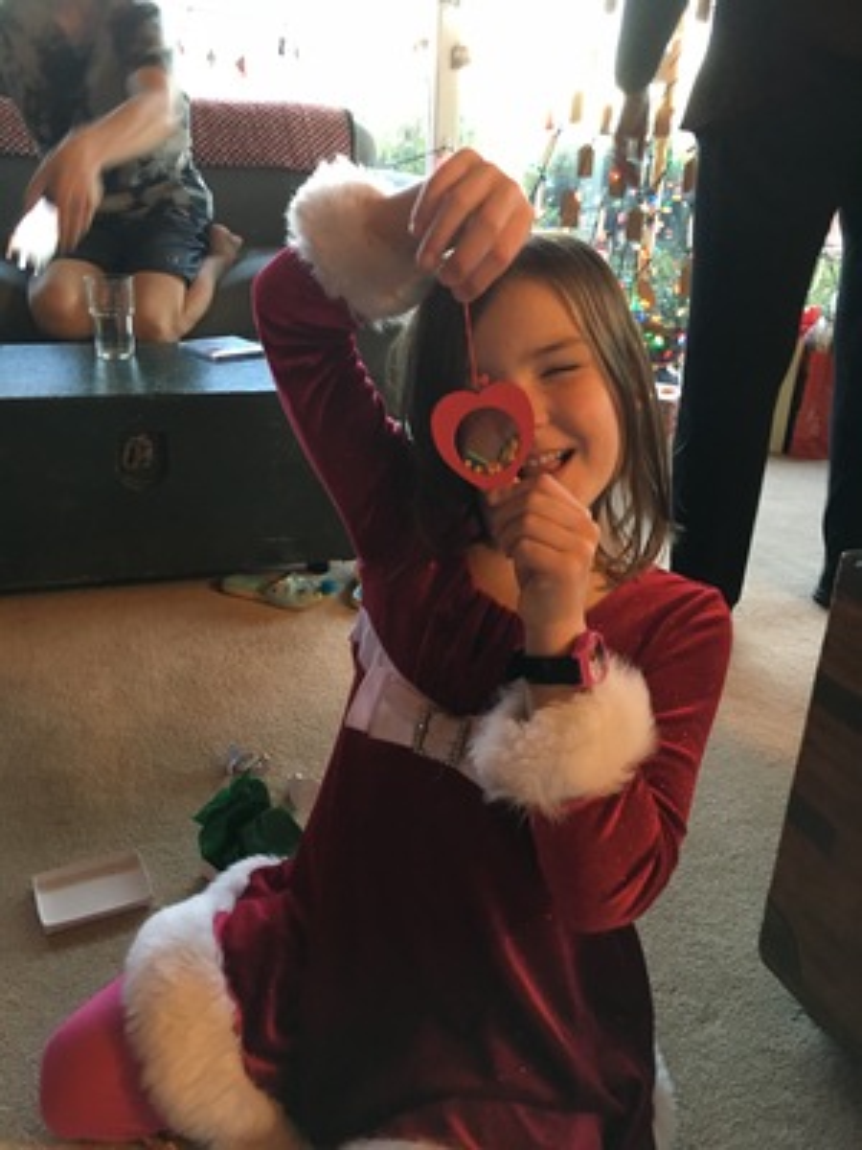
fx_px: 963
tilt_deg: -24.0
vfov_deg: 61.7
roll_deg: -3.8
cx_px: 431
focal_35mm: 29
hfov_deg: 48.2
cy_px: 575
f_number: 2.2
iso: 200
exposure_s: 1/17
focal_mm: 4.15
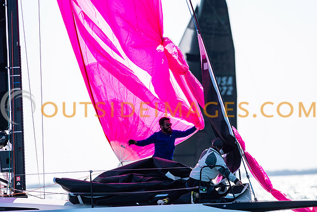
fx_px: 3963
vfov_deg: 3.1
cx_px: 158
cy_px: 106
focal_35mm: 450
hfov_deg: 4.6
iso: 250
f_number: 5
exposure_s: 1/4000
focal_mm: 300
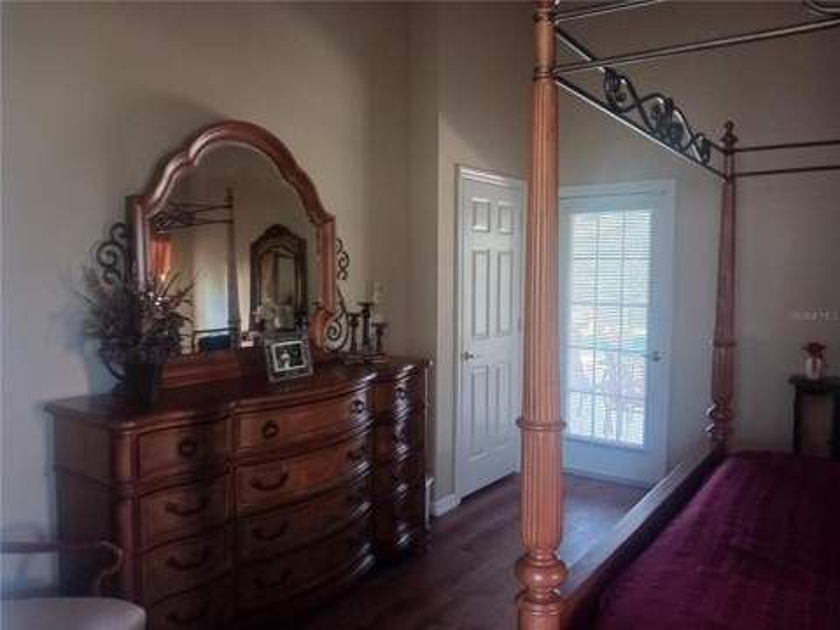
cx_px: 420
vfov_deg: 51.4
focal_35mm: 27
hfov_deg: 65.3
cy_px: 315
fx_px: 655
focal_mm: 4
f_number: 1.8
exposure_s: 1/25
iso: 400
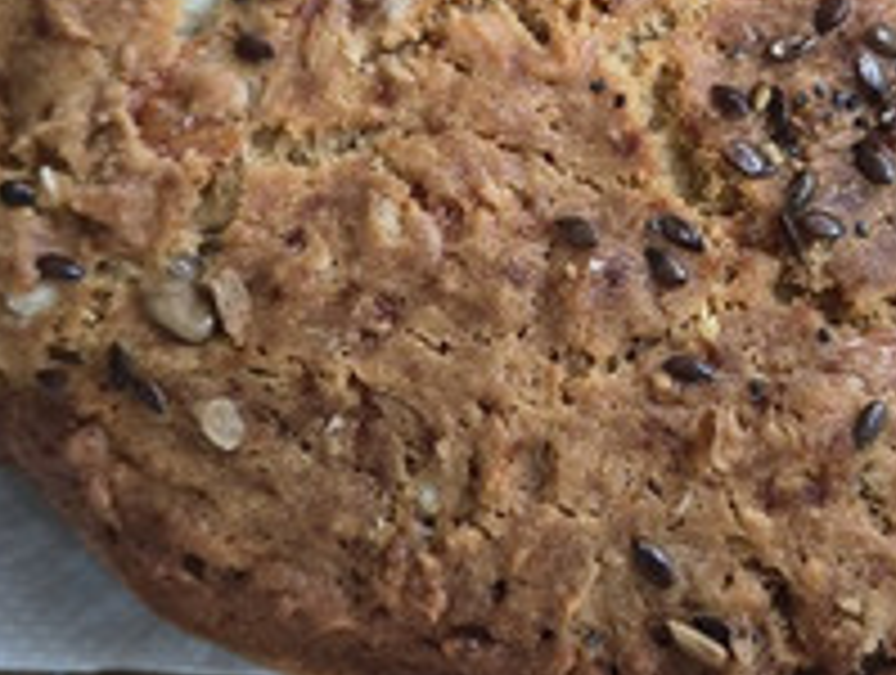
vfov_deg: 19.0
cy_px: 112
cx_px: 626
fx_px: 1997
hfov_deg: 25.1
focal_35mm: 77
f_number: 1.8
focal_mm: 5.56
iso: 115
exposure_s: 1/100
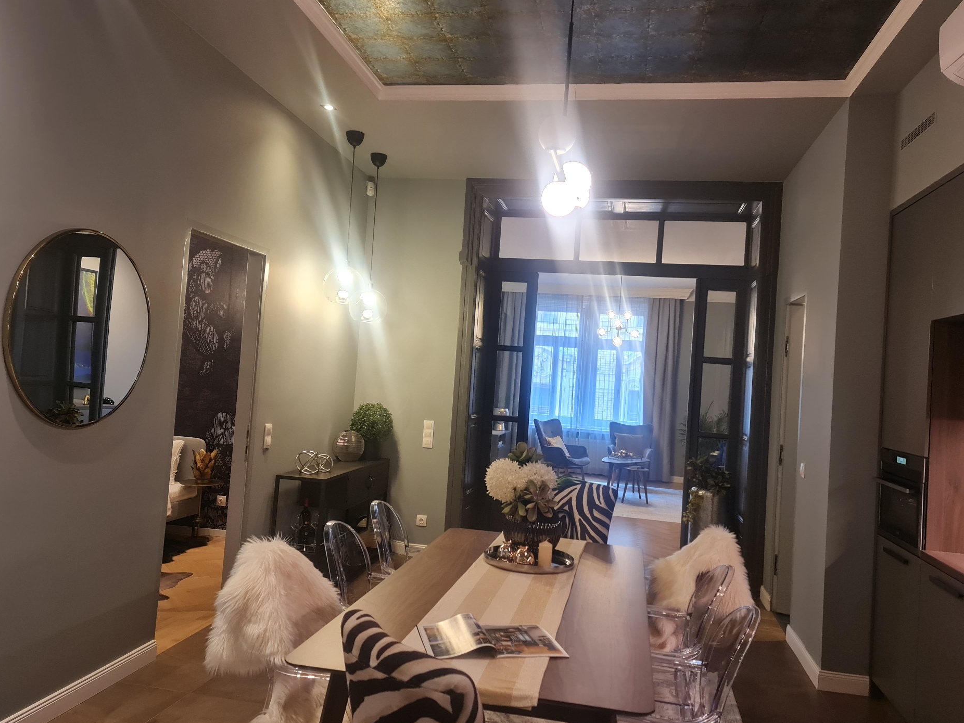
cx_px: 493
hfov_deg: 65.3
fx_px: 752
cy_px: 363
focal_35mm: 27
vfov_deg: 51.4
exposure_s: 1/50
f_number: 1.8
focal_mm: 7
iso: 200
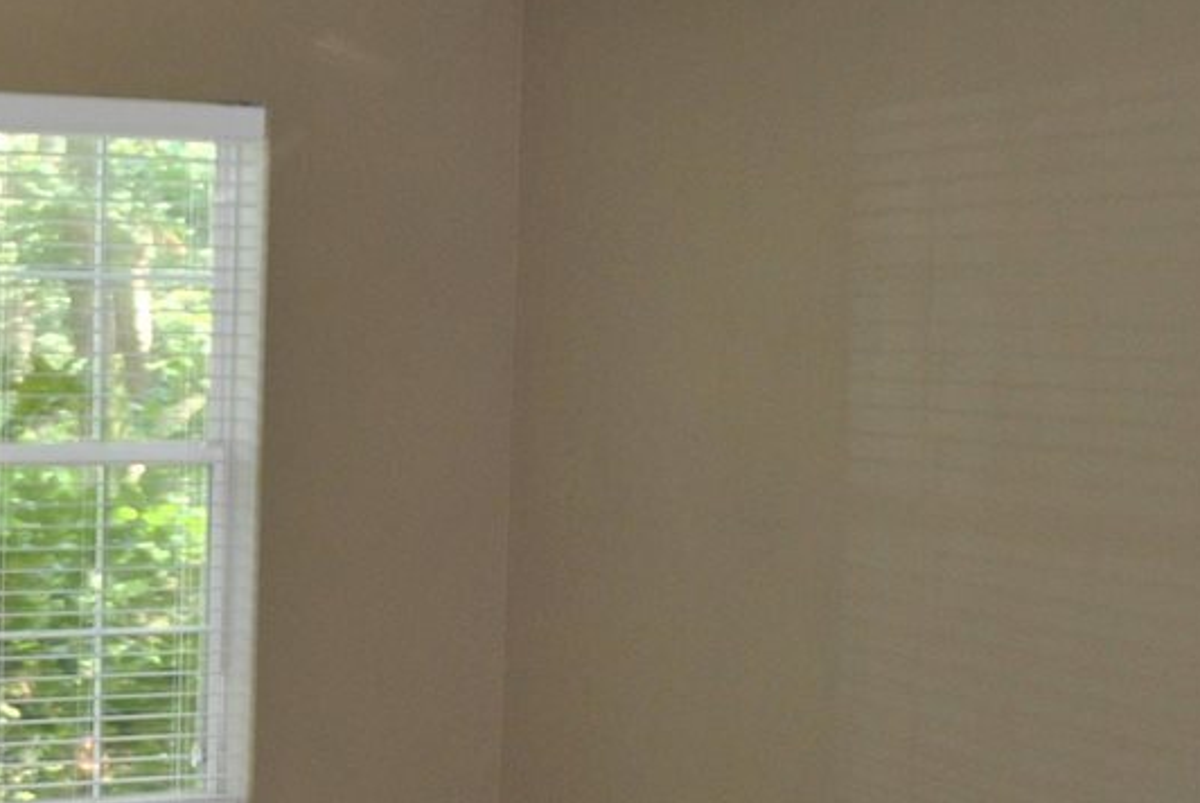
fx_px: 3470
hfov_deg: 18.8
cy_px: 598
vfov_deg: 13.2
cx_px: -122
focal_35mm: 104
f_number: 3.5
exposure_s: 1/60
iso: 200
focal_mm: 18
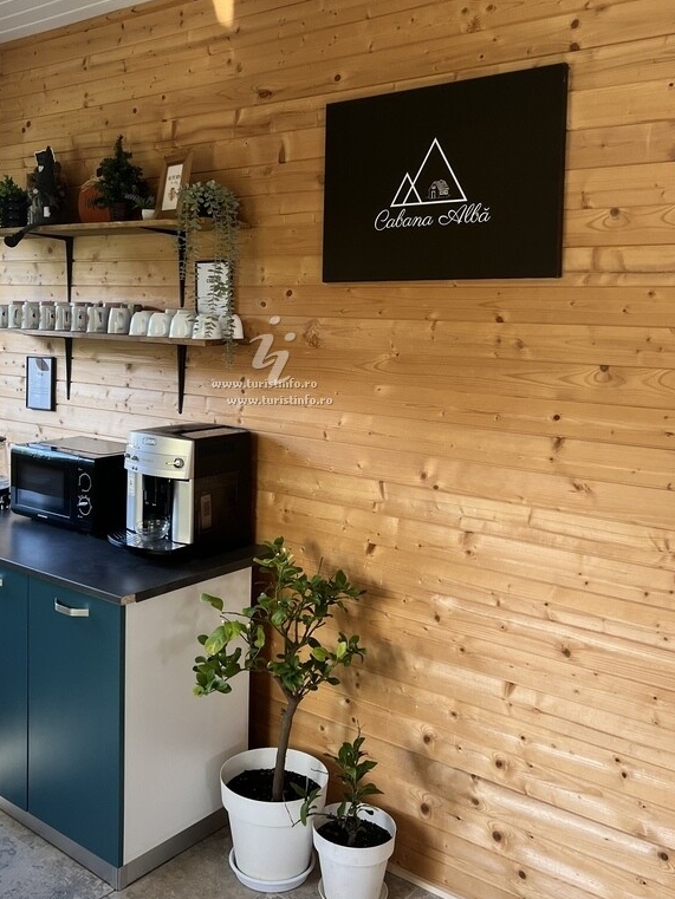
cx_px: 278
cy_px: 365
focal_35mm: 35
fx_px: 910
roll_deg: -0.6
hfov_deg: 40.6
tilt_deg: -4.7
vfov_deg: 52.3
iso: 80
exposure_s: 1/121
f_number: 1.5
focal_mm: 5.7
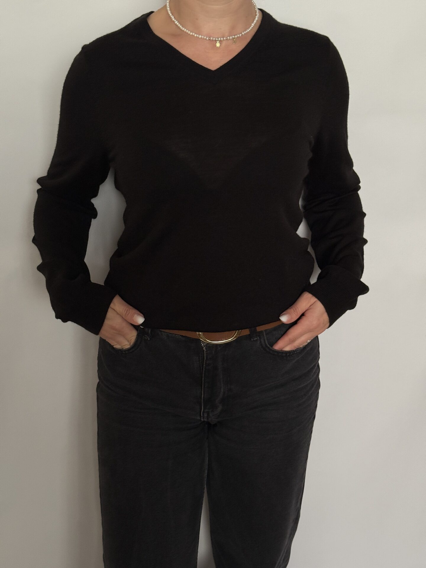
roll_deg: +0.7
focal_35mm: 48
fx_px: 788
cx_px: 213
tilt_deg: -19.0
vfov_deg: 39.7
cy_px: 284
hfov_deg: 30.3
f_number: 1.78
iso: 80
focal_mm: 6.76
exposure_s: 1/121
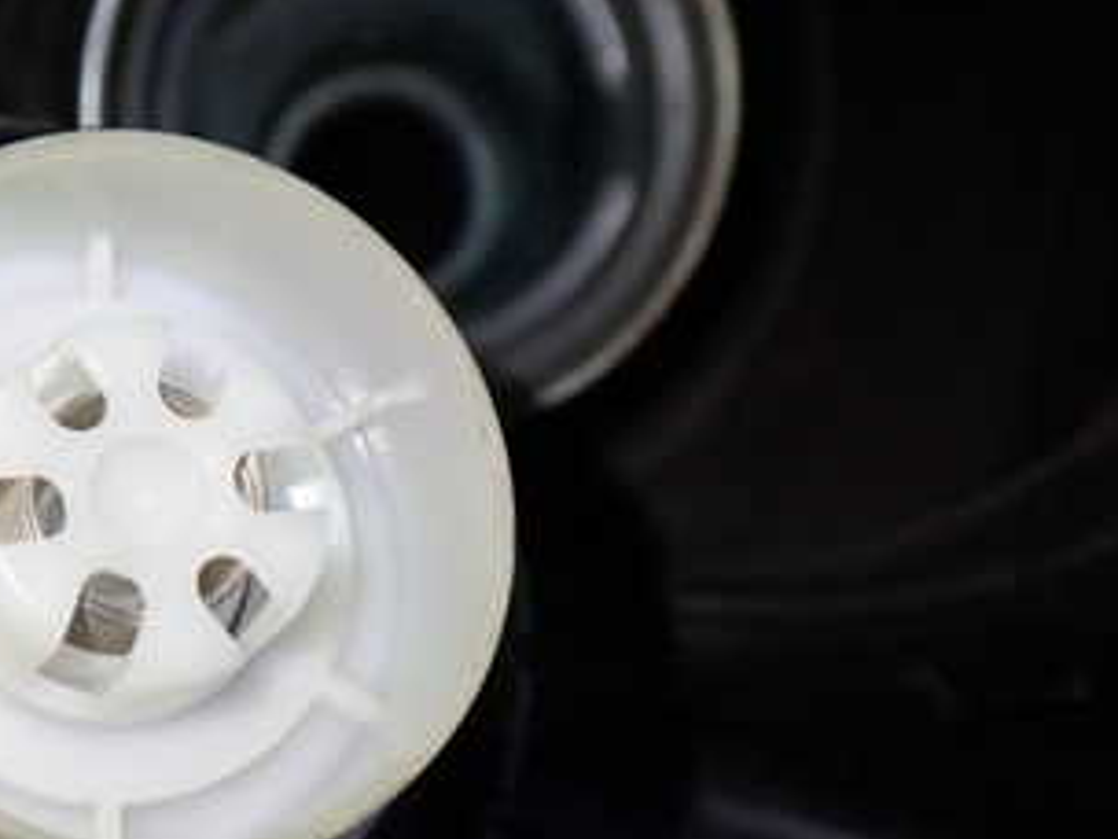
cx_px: 118
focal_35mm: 71
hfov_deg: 26.5
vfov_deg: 20.6
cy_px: 607
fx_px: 2293
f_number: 2.5
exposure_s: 1/40
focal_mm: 6.37
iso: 200
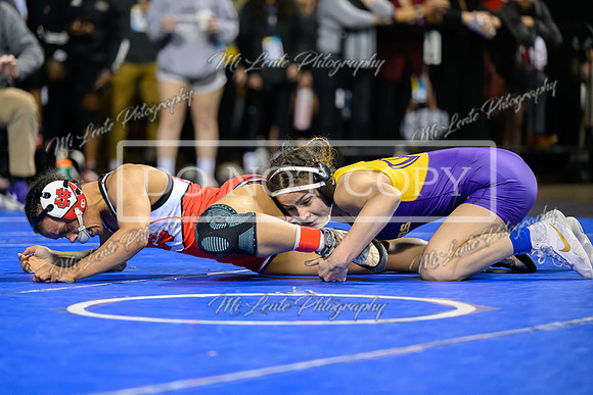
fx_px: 2921
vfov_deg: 7.8
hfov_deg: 11.6
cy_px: 183
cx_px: 280
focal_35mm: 177
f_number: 2.8
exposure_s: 1/800
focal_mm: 165
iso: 3200
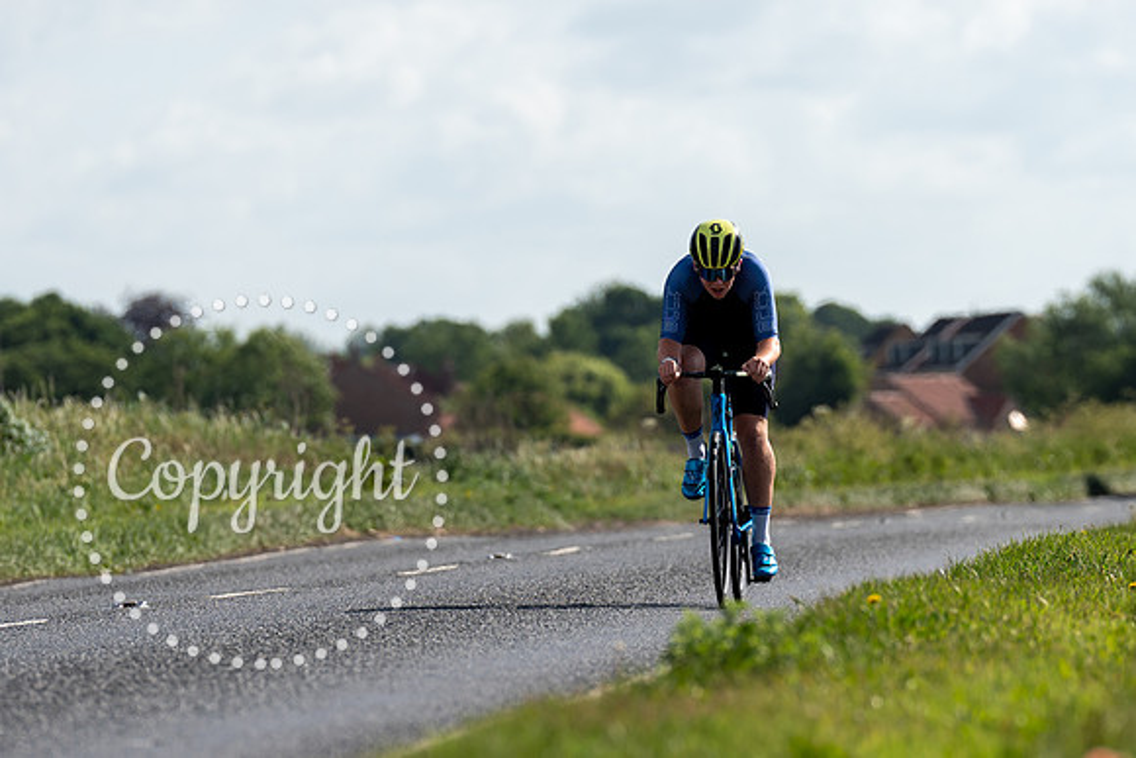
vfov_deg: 4.0
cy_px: 497
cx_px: 729
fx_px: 10957
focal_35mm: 347
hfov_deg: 5.9
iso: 100
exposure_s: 1/1000
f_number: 4
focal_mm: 200
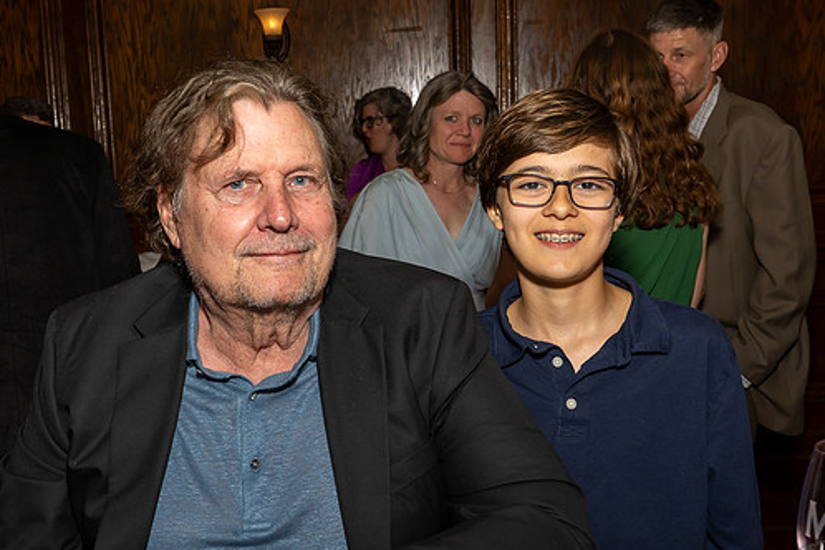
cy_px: 326
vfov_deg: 26.9
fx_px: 1146
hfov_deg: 39.6
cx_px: 372
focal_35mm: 50
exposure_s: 1/250
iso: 500
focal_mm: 29
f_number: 8
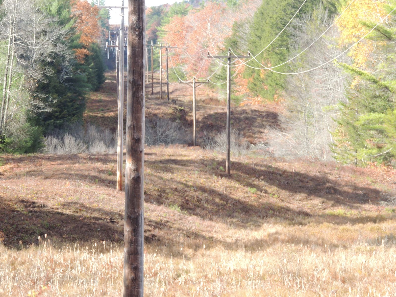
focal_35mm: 185
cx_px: 198
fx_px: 2116
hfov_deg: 10.7
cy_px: 148
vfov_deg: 8.0
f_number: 4.6
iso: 100
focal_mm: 33
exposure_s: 1/100
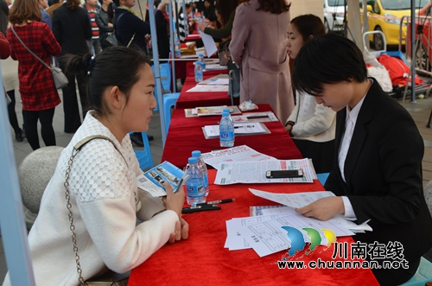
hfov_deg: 41.2
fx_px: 575
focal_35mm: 48
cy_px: 143
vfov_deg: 27.9
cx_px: 216
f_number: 5.6
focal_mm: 32
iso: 100
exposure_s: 1/125
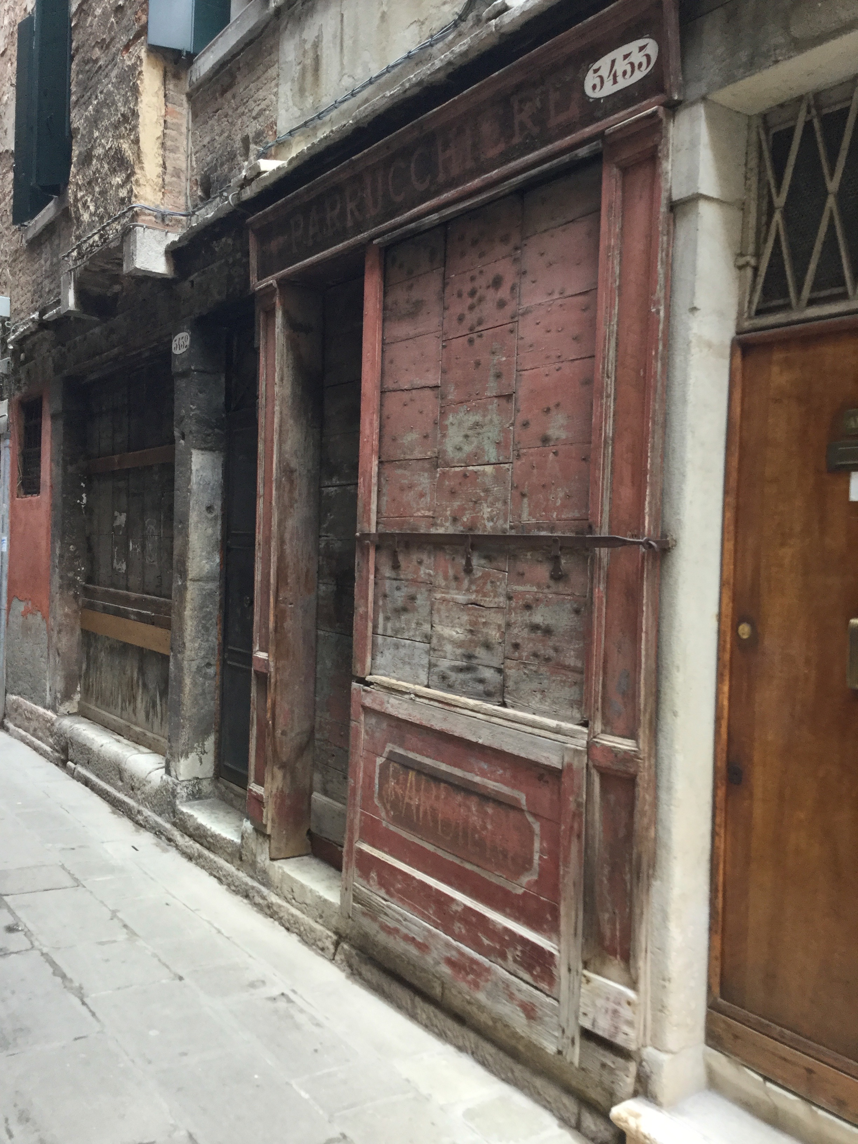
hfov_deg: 45.4
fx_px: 1024
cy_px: 572
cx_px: 429
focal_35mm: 31
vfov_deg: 58.4
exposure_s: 1/33
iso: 40
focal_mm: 3.3
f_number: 2.4
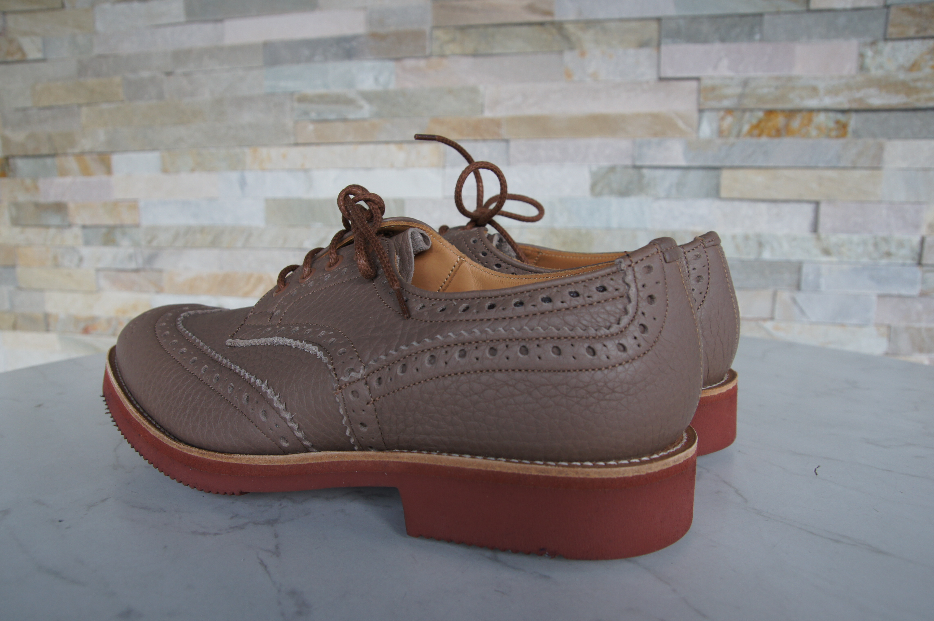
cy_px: 310
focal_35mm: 26
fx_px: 661
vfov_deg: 50.4
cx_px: 467
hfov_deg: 70.5
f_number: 5.6
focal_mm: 17
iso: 200
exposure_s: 1/60
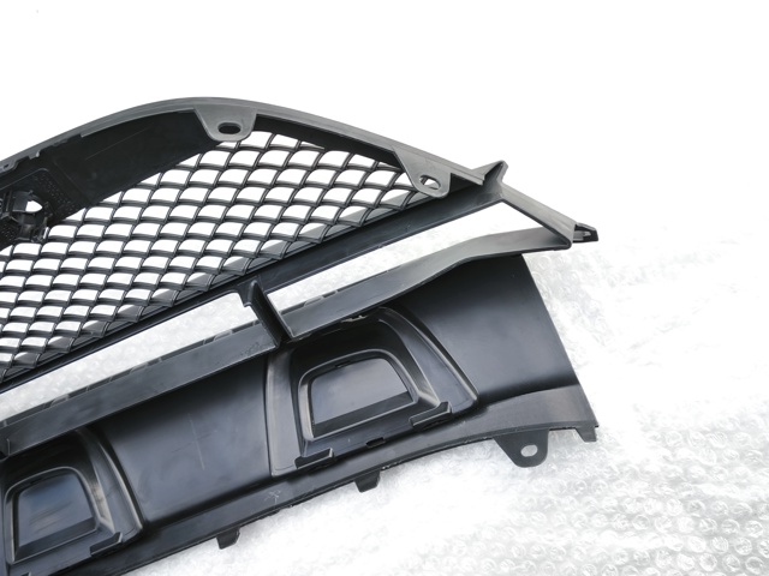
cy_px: 288
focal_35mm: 35
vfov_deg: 40.7
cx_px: 384
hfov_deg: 52.6
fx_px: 778
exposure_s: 1/179
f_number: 1.7
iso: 80
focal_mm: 5.35
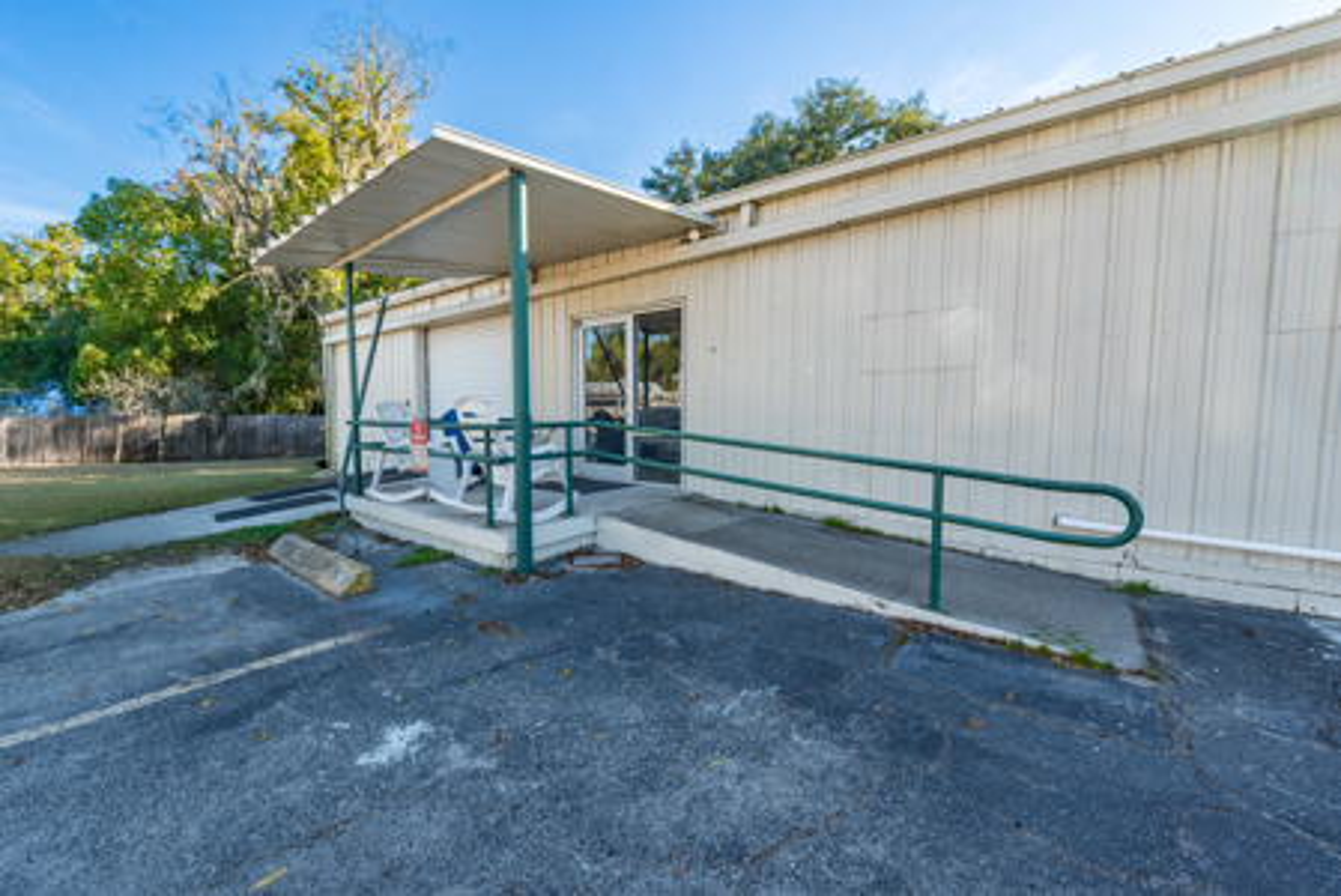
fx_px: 522
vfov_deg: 81.3
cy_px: 448
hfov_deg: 104.2
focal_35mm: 14
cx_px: 670
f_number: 9
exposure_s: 1/1000
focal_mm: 14
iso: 400
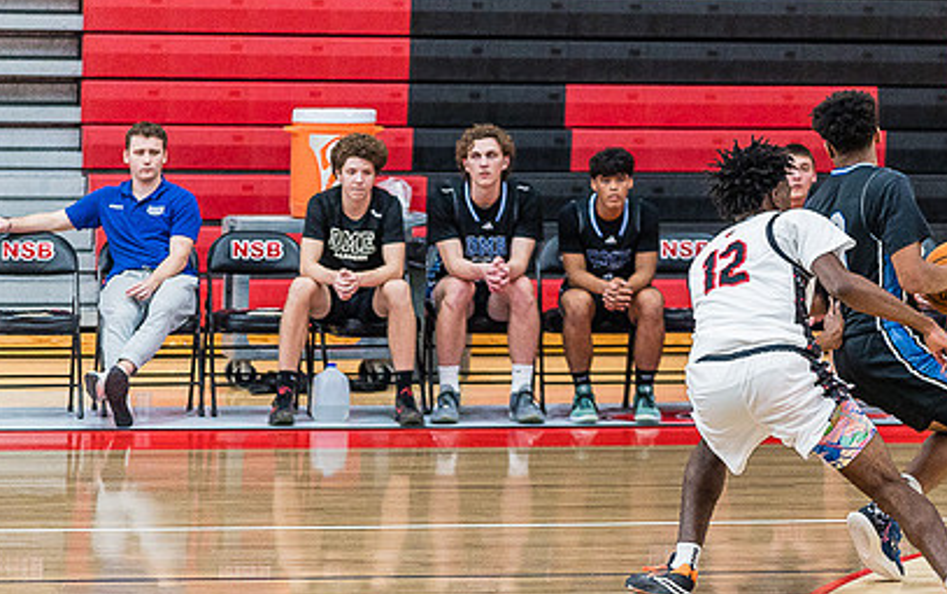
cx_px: 645
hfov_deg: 12.0
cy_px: 347
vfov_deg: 7.6
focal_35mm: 174
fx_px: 4494
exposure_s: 1/320
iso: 5000
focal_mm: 120
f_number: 4
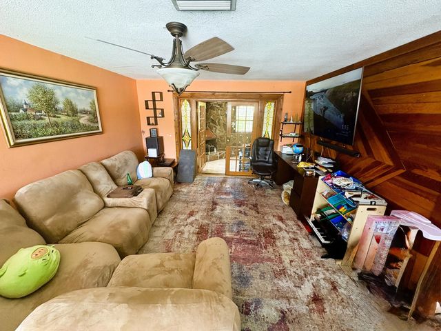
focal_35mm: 14
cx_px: 220
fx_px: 178
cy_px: 166
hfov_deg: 102.1
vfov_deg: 85.7
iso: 320
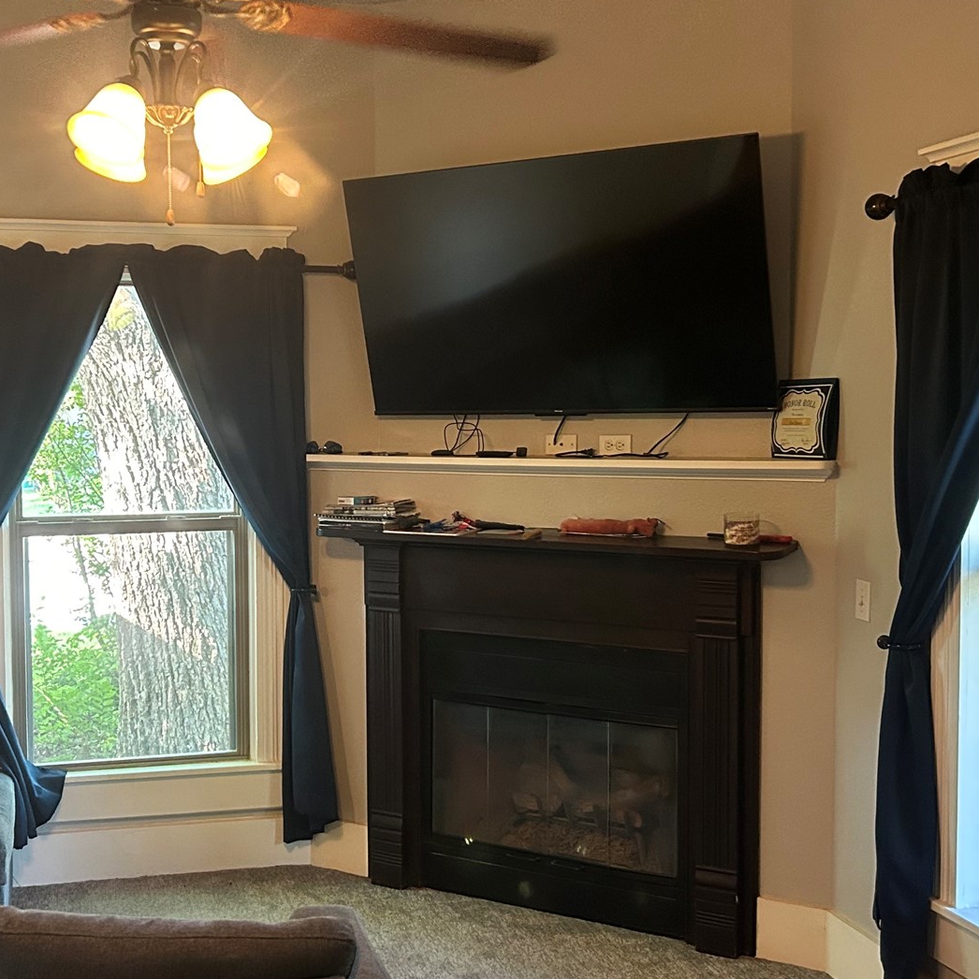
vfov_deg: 37.6
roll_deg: +0.7
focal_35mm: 45
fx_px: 1440
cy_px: 484
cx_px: 353
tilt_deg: -3.9
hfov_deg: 37.3
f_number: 1.5
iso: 500
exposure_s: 1/60
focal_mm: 5.7
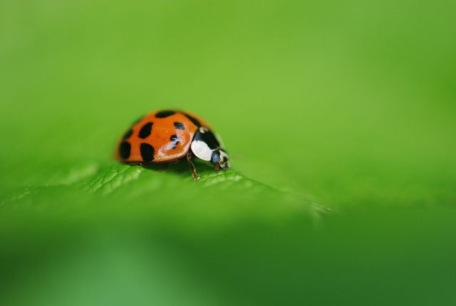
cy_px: 153
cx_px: 228
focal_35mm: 158
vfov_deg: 8.8
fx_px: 2000
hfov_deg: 13.0
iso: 640
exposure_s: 1/1250
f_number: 4.5
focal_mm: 105
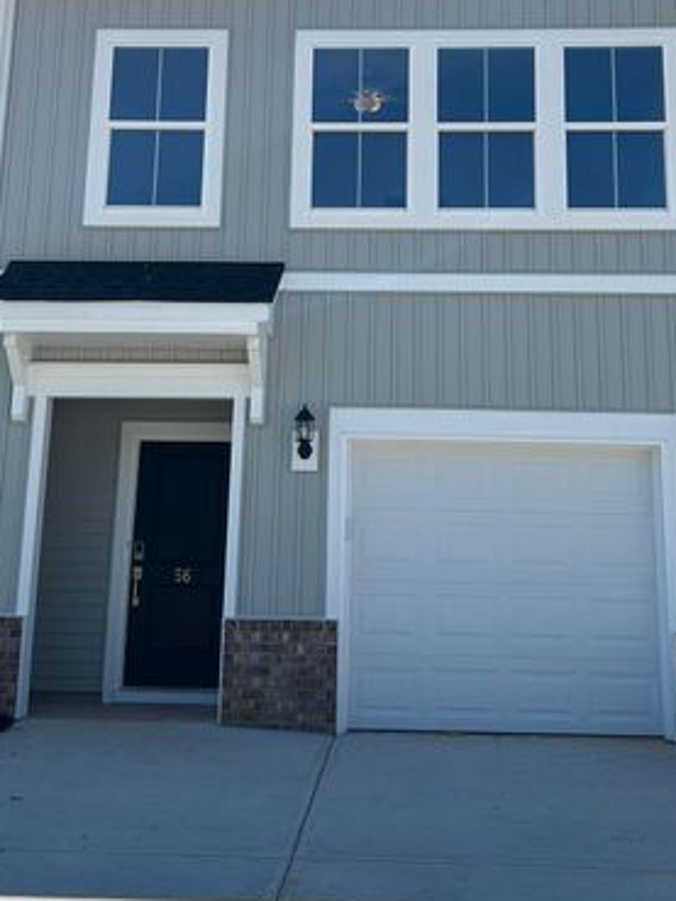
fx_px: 1223
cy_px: 277
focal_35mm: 47
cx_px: 361
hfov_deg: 30.9
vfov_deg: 39.8
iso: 50
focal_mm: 5.7
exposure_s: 1/3571
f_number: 1.5
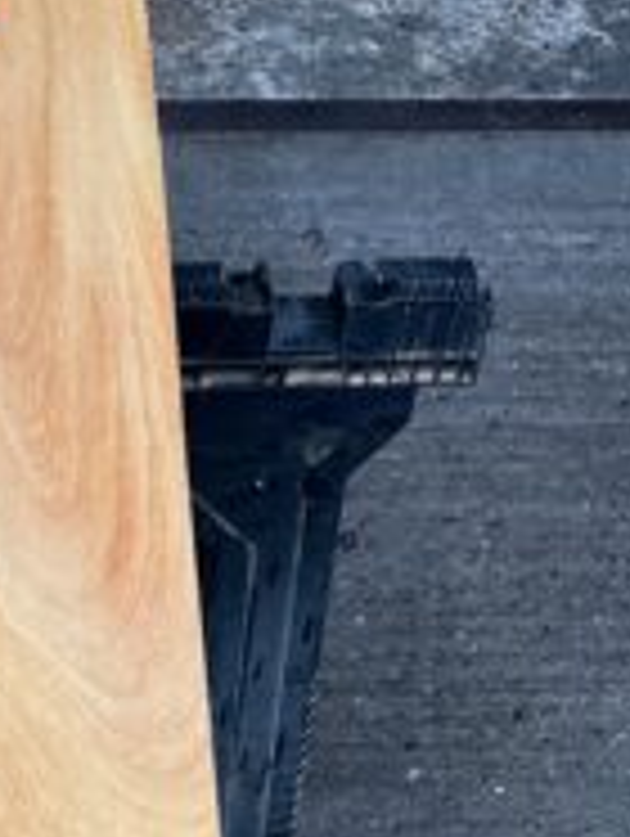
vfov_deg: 21.6
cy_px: 1033
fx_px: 2009
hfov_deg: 17.1
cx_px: -99
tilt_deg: -63.7
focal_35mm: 83
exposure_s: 1/100
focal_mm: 3
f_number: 1.8
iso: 25
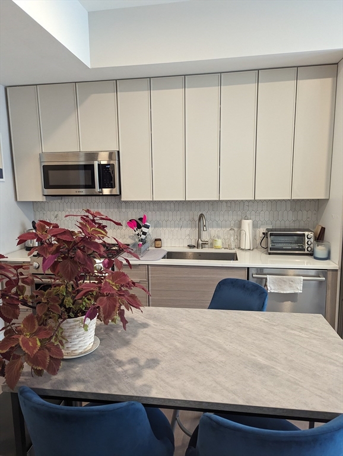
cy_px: 228
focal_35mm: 24
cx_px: 172
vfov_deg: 71.5
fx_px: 316
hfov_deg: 56.9
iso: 739
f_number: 1.85
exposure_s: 1/120
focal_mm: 6.81
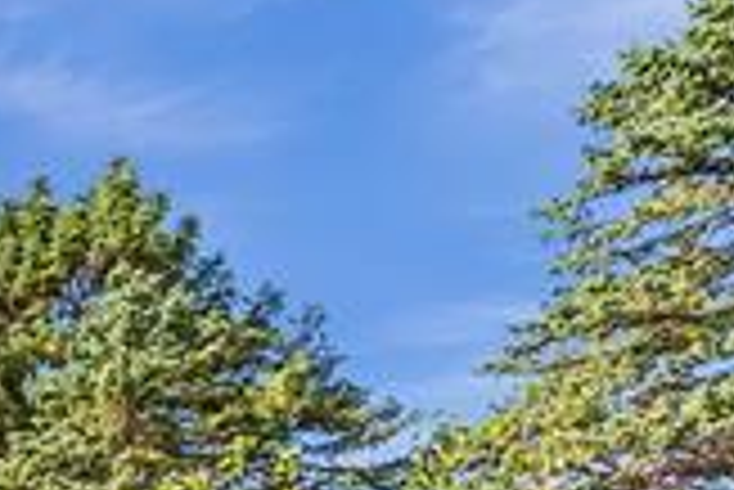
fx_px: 1796
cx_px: -1117
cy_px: 1333
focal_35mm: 88
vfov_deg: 11.4
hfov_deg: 14.0
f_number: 5
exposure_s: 1/125
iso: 40
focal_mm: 14
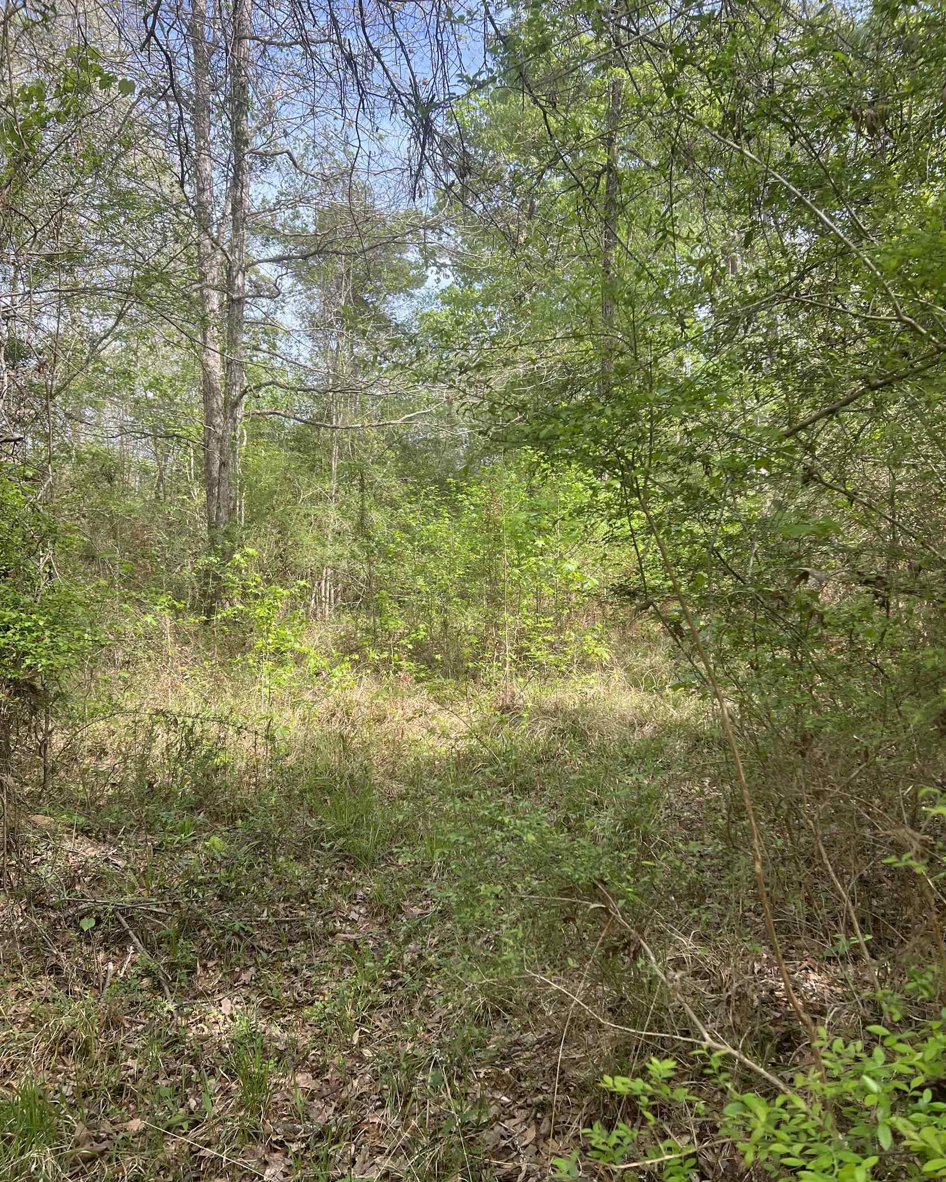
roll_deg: +2.1
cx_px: 468
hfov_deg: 51.5
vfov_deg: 62.2
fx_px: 980
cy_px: 593
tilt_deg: +0.1
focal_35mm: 28
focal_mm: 5.7
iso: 50
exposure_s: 1/748
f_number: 1.5
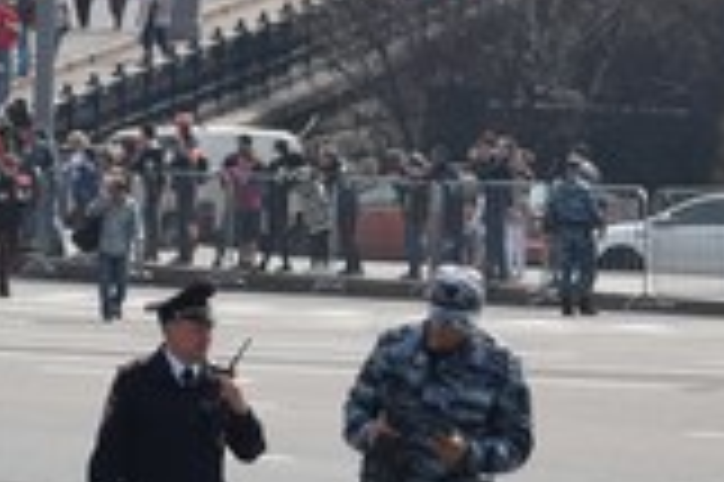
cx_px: -531
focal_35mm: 525
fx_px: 10551
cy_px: -259
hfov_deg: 3.9
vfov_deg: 2.6
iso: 200
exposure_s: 1/400
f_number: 10
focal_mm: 55
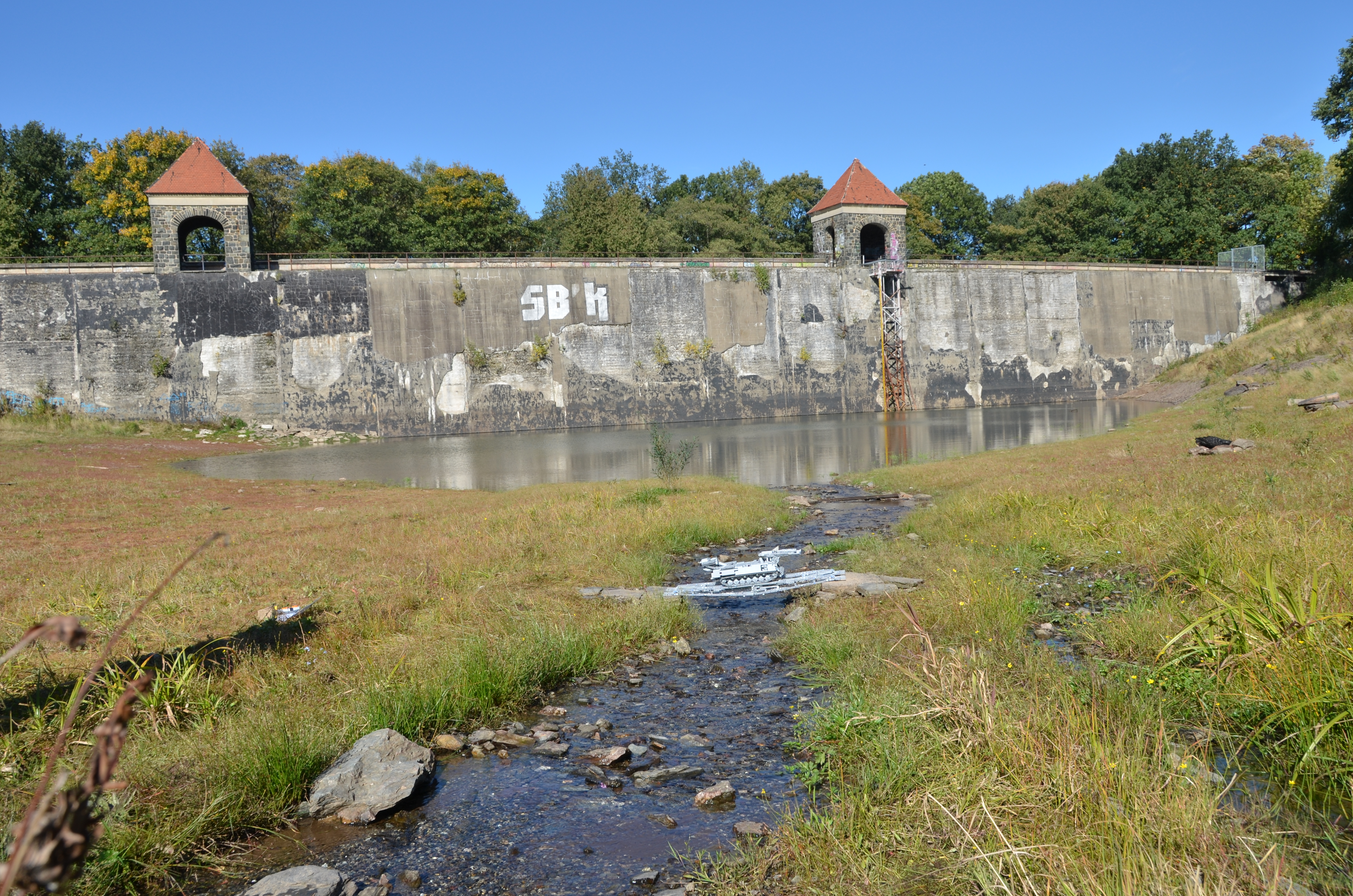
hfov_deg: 65.6
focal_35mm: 28
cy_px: 434
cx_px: 669
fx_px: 1050
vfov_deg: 46.2
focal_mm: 18
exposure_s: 1/250
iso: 100
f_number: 8
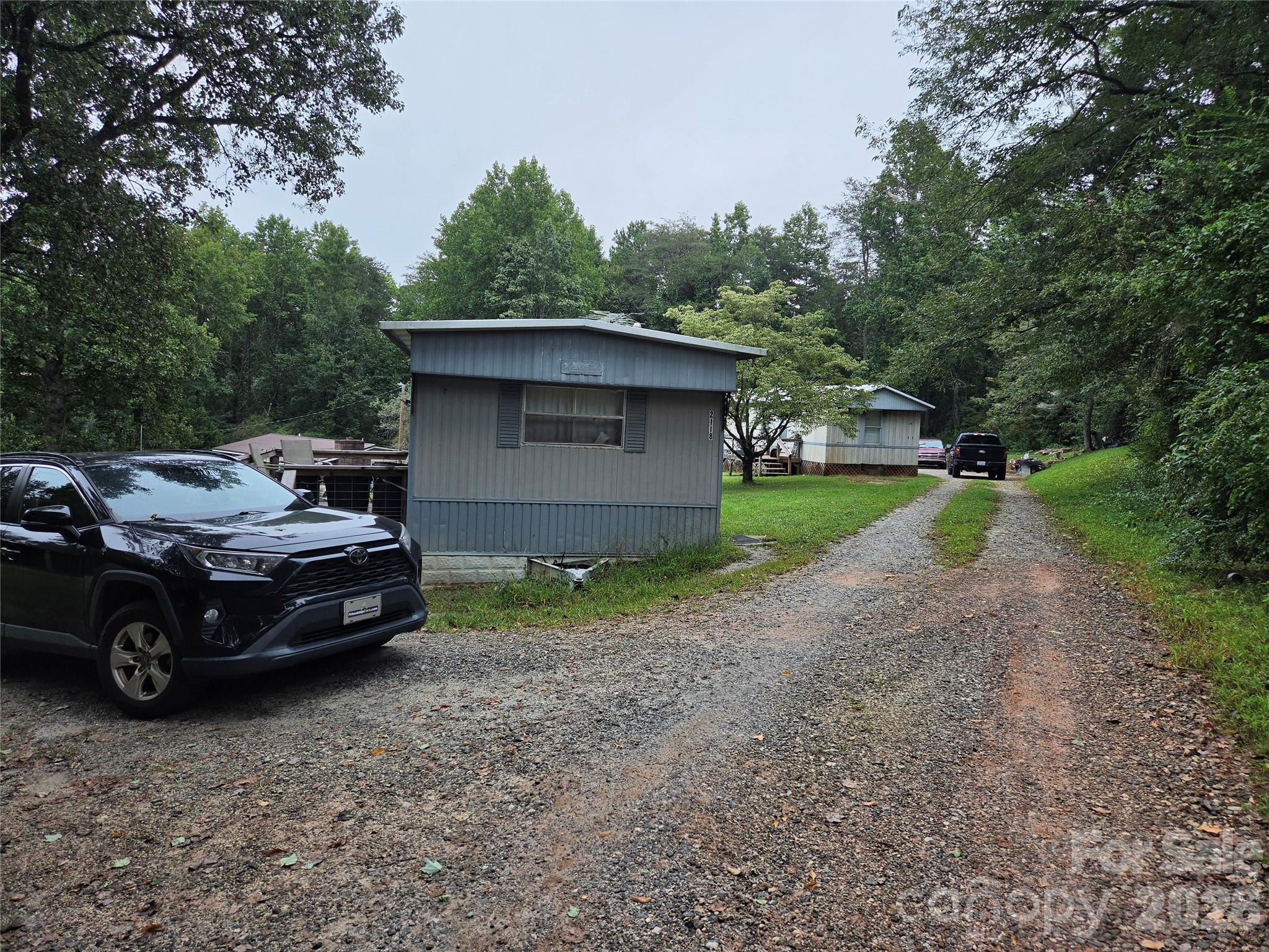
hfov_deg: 73.9
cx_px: 634
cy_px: 476
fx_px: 843
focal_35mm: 23
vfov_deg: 58.9
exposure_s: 1/818
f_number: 1.8
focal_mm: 5.4
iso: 80
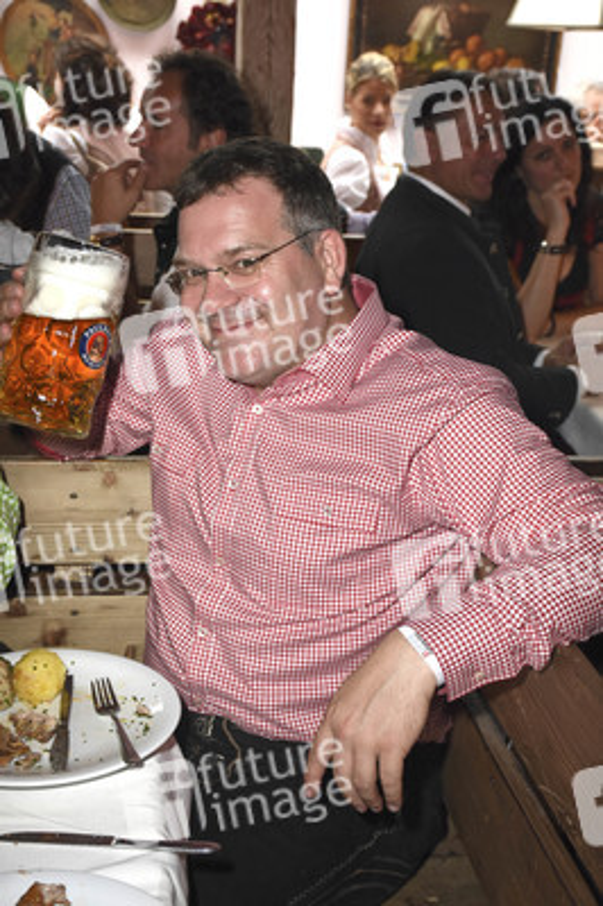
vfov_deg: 37.9
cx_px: 302
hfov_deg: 25.7
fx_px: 1321
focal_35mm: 52
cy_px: 453
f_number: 5.6
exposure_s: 1/125
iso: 640
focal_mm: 35
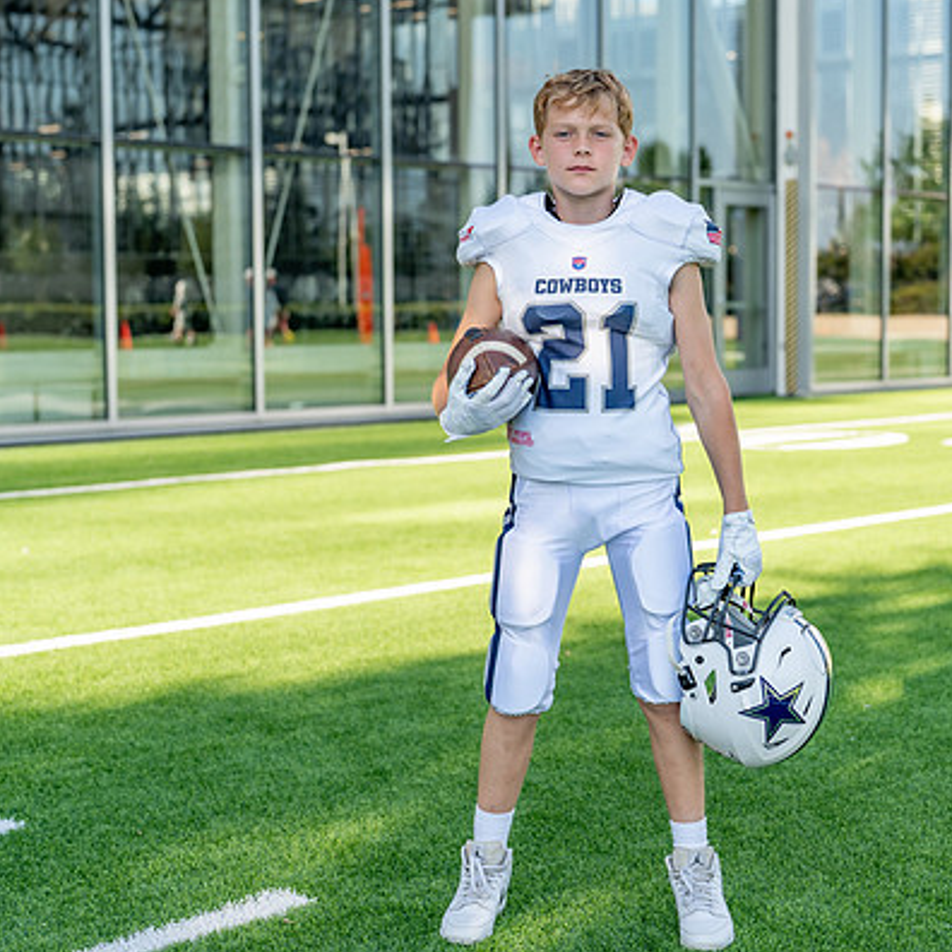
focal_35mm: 68
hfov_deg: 25.2
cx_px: 635
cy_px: 471
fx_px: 2116
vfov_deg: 25.4
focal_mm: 50
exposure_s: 1/640
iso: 100
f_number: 2.8
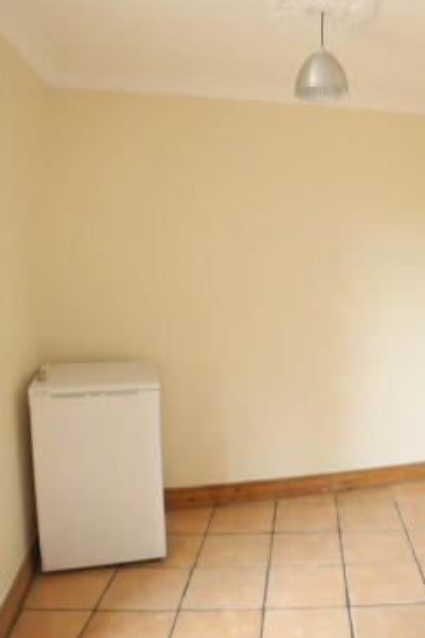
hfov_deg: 28.3
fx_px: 815
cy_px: 284
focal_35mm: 46
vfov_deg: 42.7
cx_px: 365
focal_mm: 6
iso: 400
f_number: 2.8
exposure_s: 1/20.1
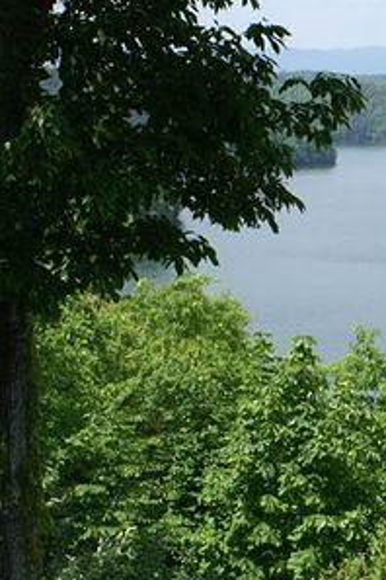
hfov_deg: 11.6
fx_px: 1819
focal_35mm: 113
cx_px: 561
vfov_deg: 18.0
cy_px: 189
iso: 100
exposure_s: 1/100
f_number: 13
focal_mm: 35
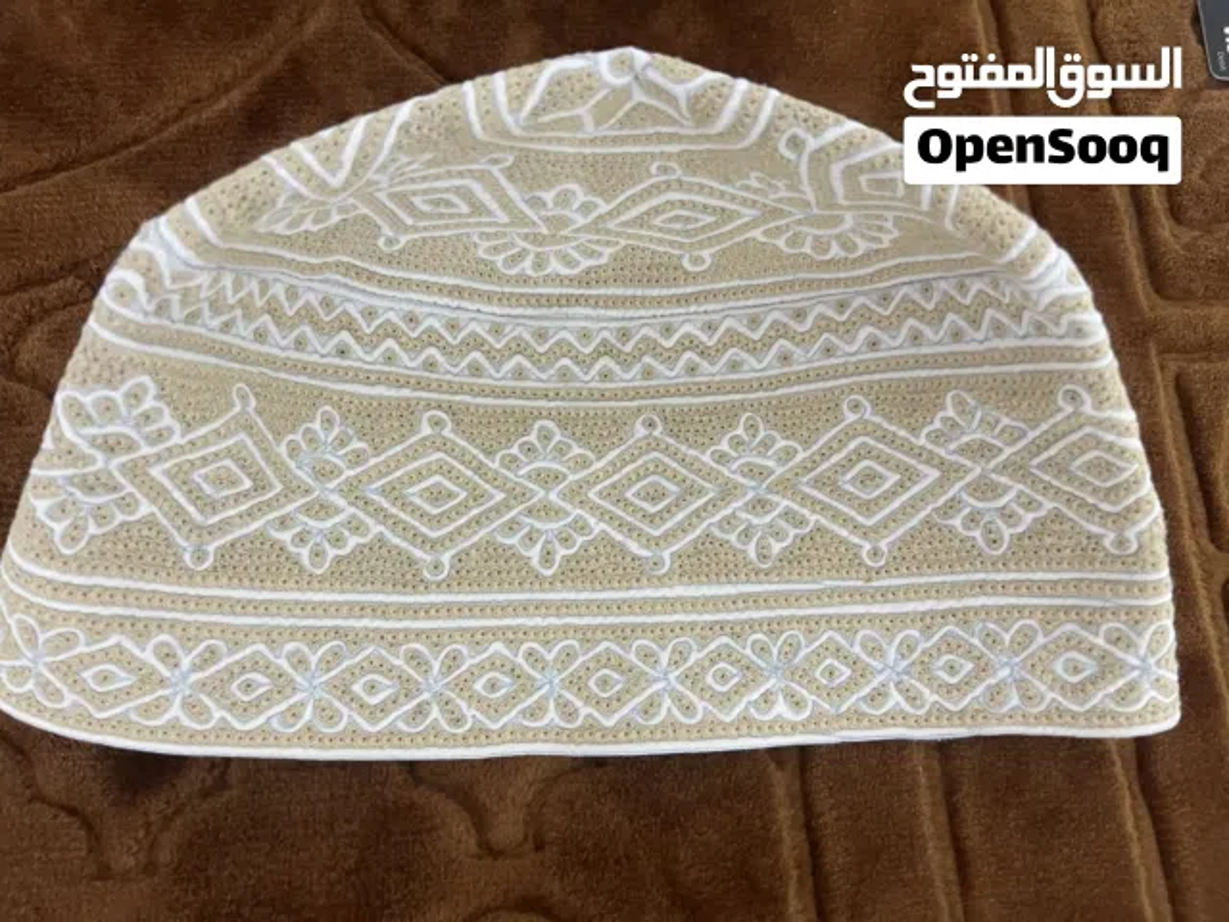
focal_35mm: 26
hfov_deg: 67.3
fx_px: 923
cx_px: 614
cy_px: 461
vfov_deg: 53.1
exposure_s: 1/50
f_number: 1.5
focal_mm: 5.7
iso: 400
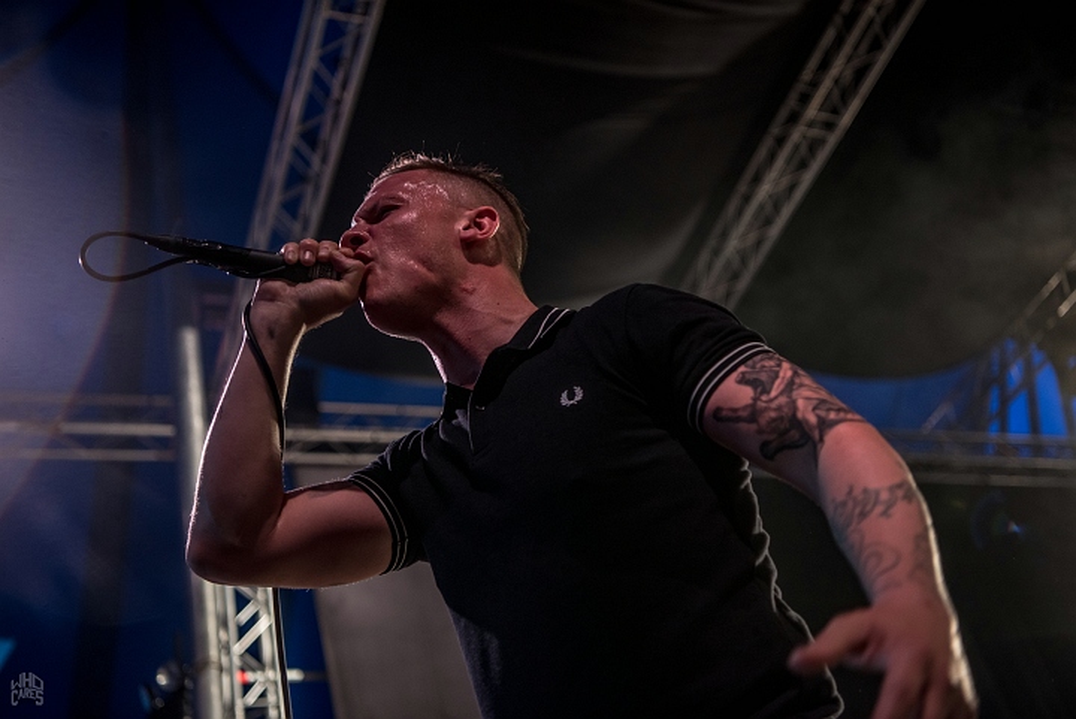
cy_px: 360
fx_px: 1435
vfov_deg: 28.1
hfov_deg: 41.1
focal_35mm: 48
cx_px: 538
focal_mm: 48
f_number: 2.8
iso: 800
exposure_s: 1/100
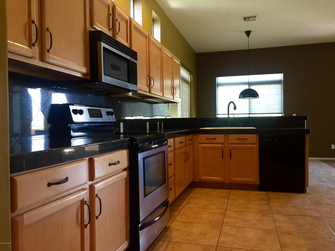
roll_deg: -0.3
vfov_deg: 48.2
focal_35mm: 29
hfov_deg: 61.7
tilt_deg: -2.3
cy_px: 126
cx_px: 168
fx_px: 281
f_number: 2.2
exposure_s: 1/30
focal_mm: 4.15
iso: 125
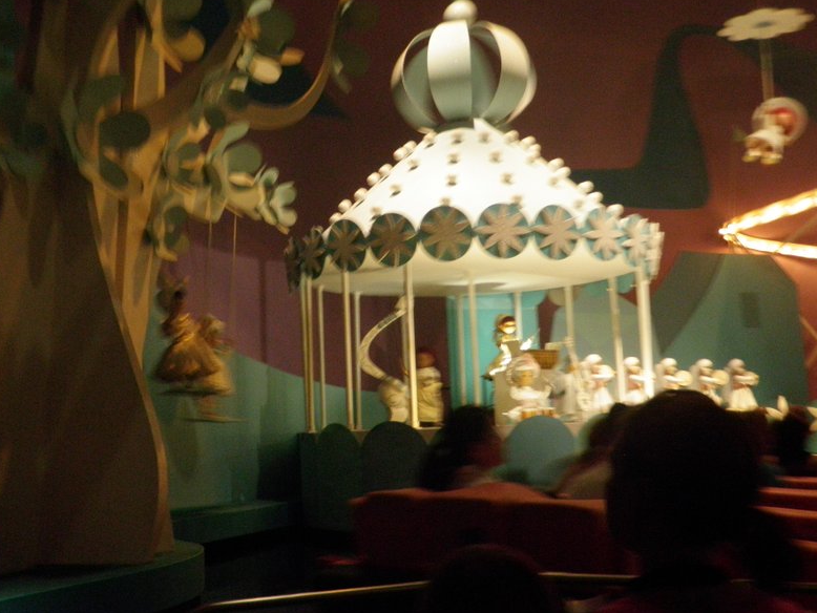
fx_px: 874
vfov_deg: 38.7
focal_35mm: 37
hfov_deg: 50.1
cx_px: 405
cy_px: 303
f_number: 4.1
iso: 400
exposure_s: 1/4
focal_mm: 6.53
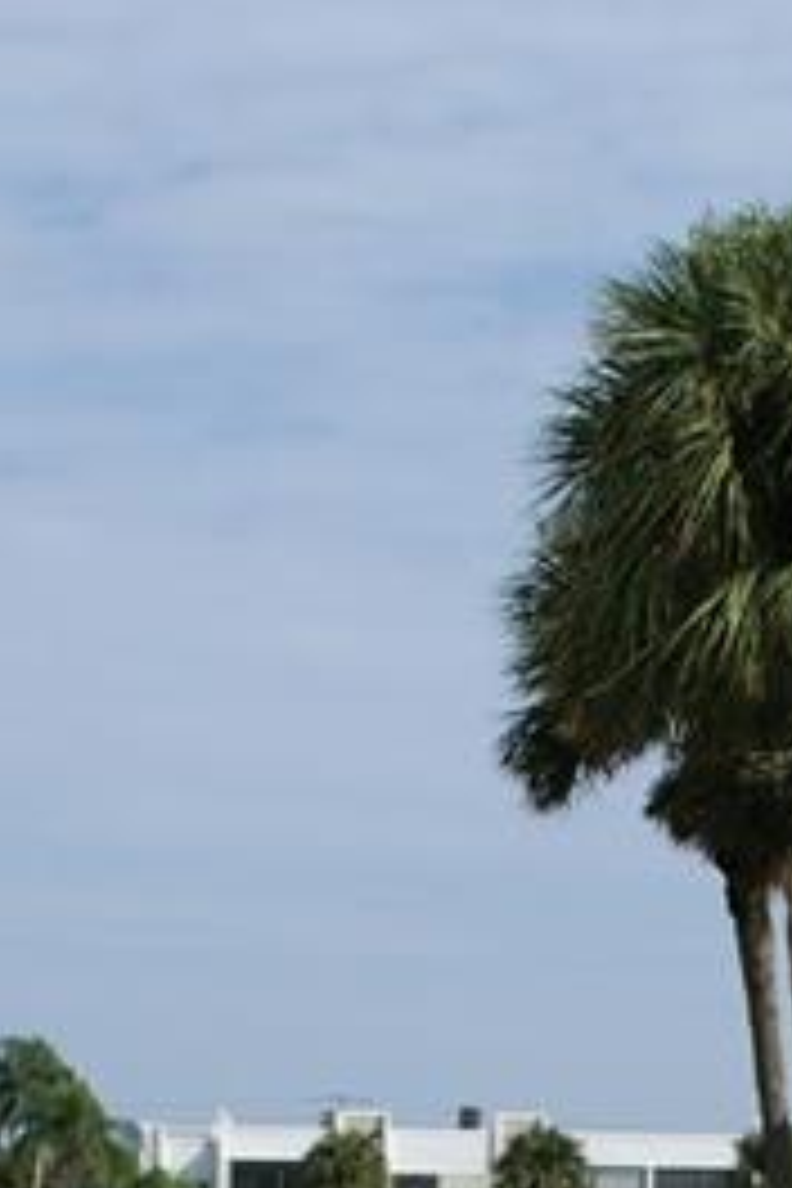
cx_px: 500
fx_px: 4323
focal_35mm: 131
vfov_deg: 15.0
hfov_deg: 10.5
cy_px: 1494
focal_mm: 30
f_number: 10
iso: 100
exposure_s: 1/250
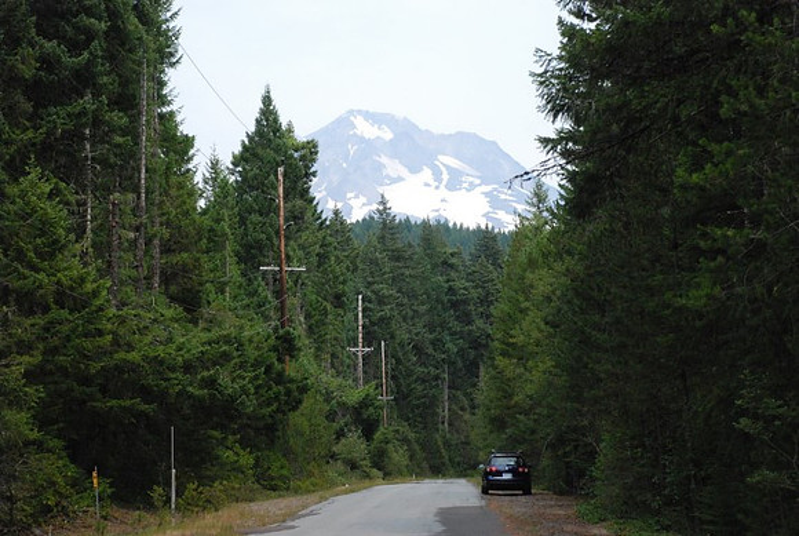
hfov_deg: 19.4
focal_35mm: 105
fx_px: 2335
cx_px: 400
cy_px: 268
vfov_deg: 13.1
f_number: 5.6
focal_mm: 70
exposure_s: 1/2500
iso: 1600
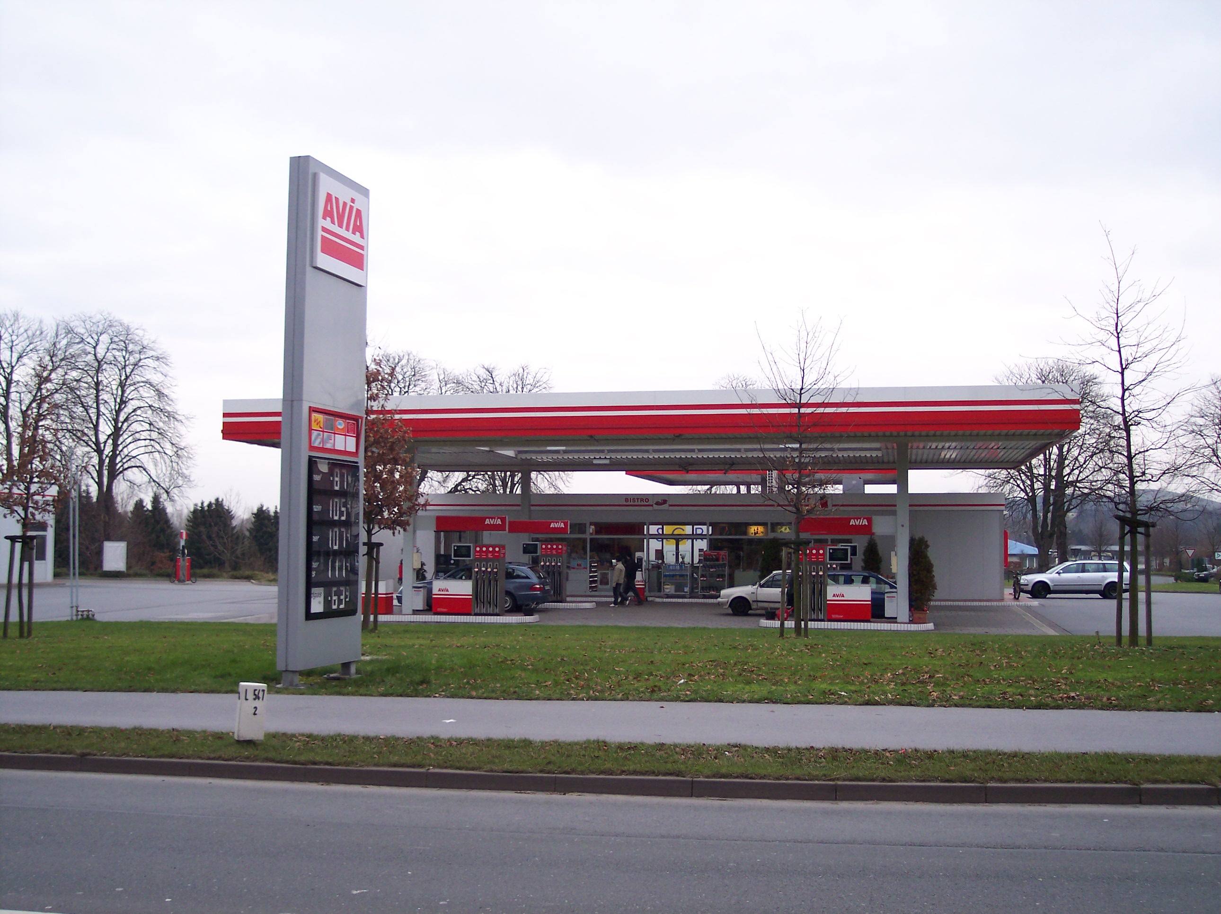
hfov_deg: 49.0
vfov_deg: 37.7
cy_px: 457
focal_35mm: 38
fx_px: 1340
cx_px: 610
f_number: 2.8
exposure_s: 1/350
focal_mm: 8
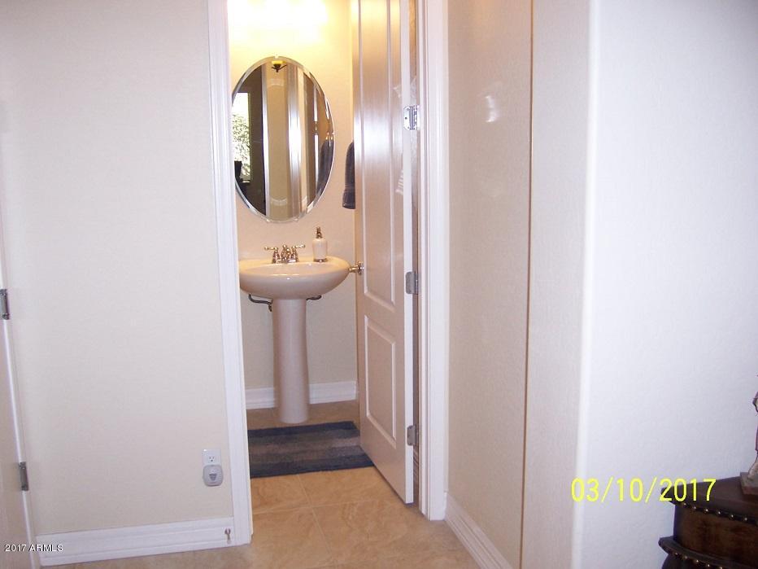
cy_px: 284
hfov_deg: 51.4
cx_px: 379
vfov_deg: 39.7
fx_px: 788
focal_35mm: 36
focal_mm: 6.2
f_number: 2.8
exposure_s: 1/60
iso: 125
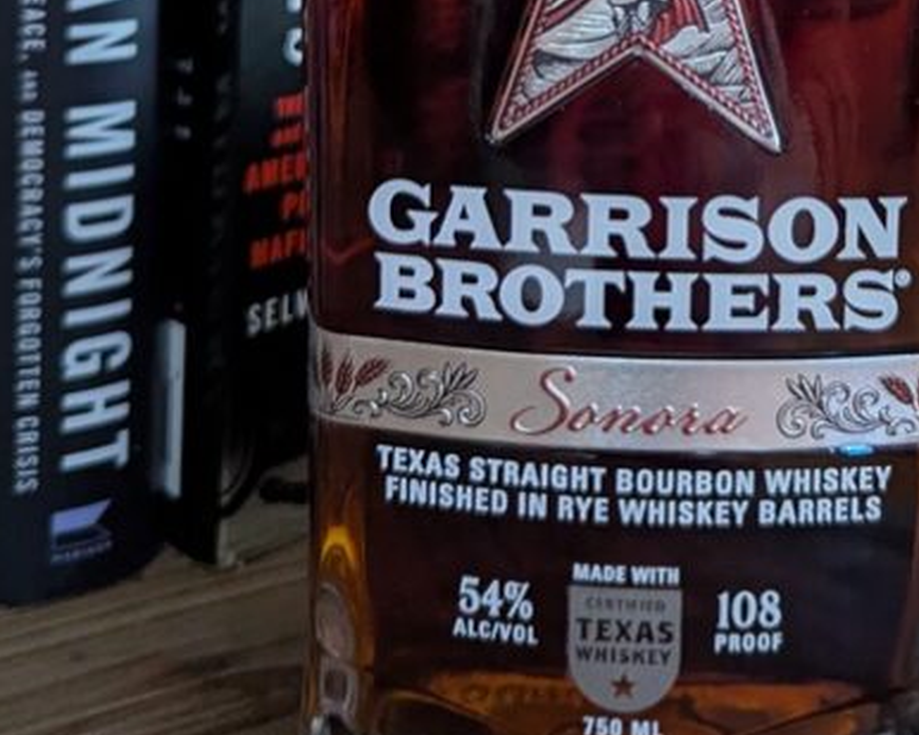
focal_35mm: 62
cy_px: -167
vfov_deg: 22.5
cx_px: 659
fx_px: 1687
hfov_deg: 30.1
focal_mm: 6.81
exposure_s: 1/52.2
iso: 615
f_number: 1.85
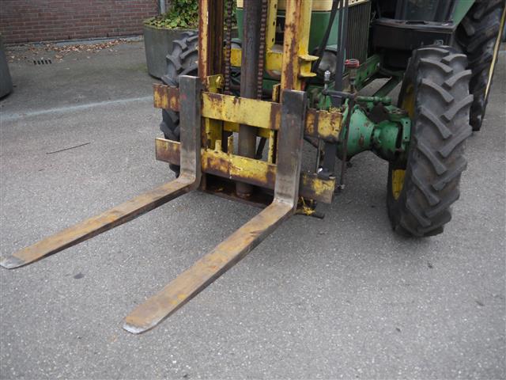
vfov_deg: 44.2
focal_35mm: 32
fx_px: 468
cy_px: 190
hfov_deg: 56.8
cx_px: 253
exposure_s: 1/125
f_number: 3.8
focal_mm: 16
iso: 400
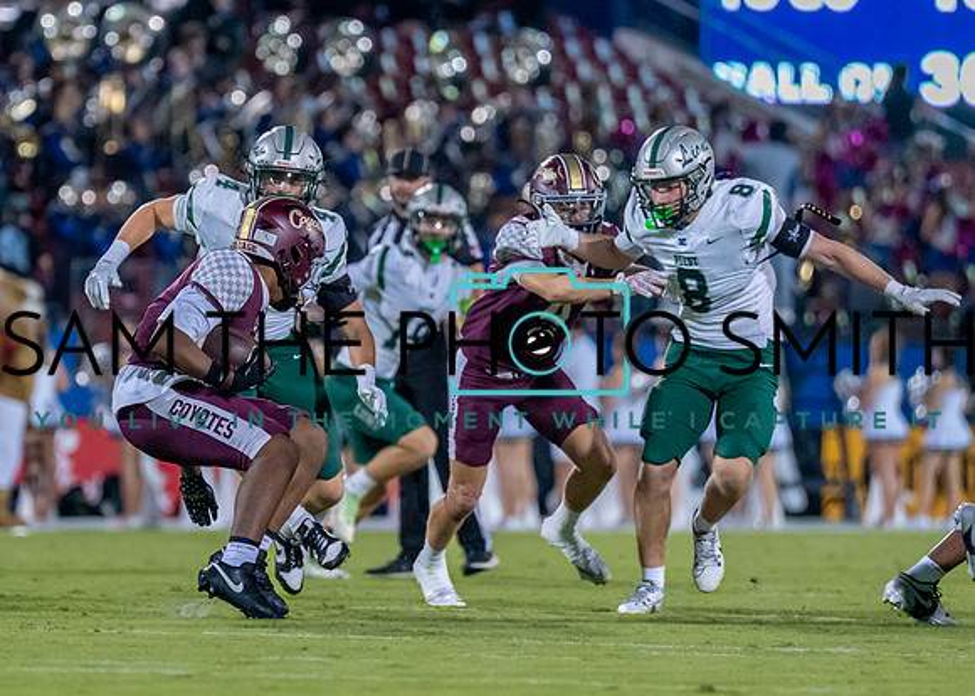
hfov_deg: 4.3
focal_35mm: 464
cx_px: 257
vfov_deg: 3.1
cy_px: 329
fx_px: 12844
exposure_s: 1/1600
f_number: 2.8
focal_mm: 200
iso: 2000
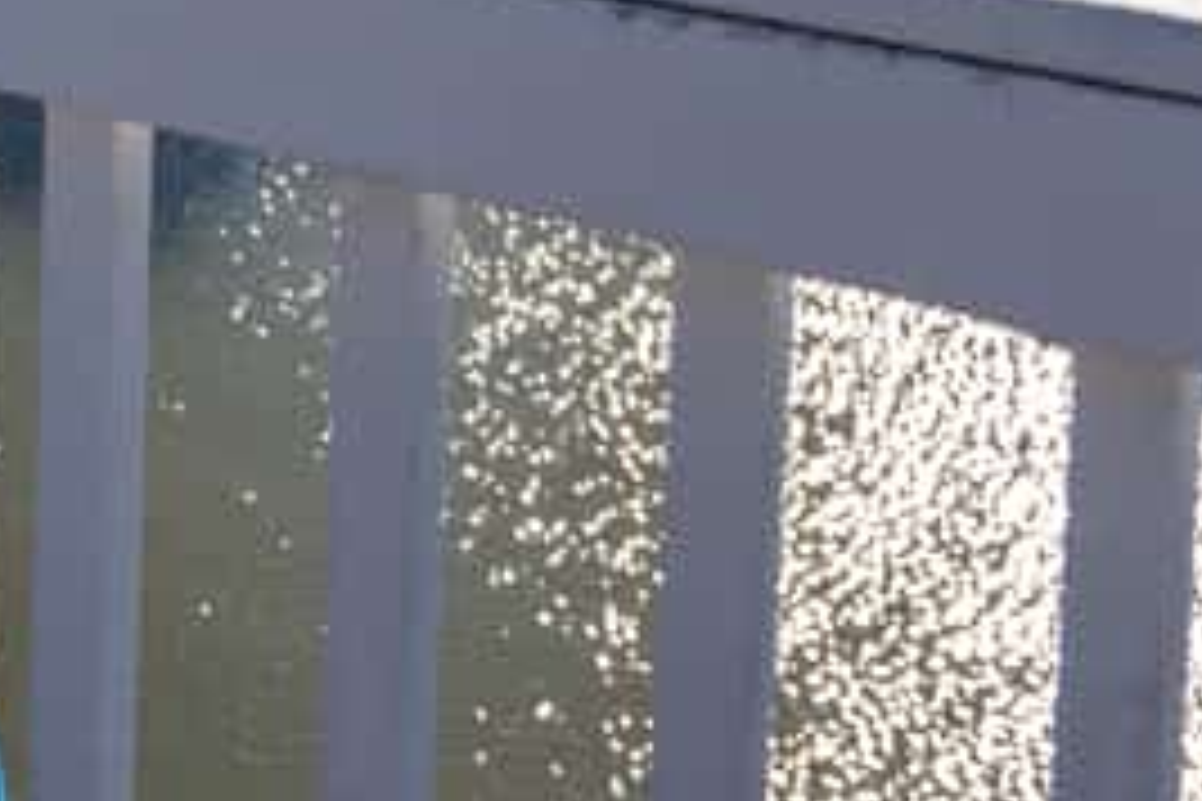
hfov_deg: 19.3
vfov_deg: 13.7
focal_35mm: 92
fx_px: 3072
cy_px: -500
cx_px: -608
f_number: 4
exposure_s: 1/3200
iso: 250
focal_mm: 24
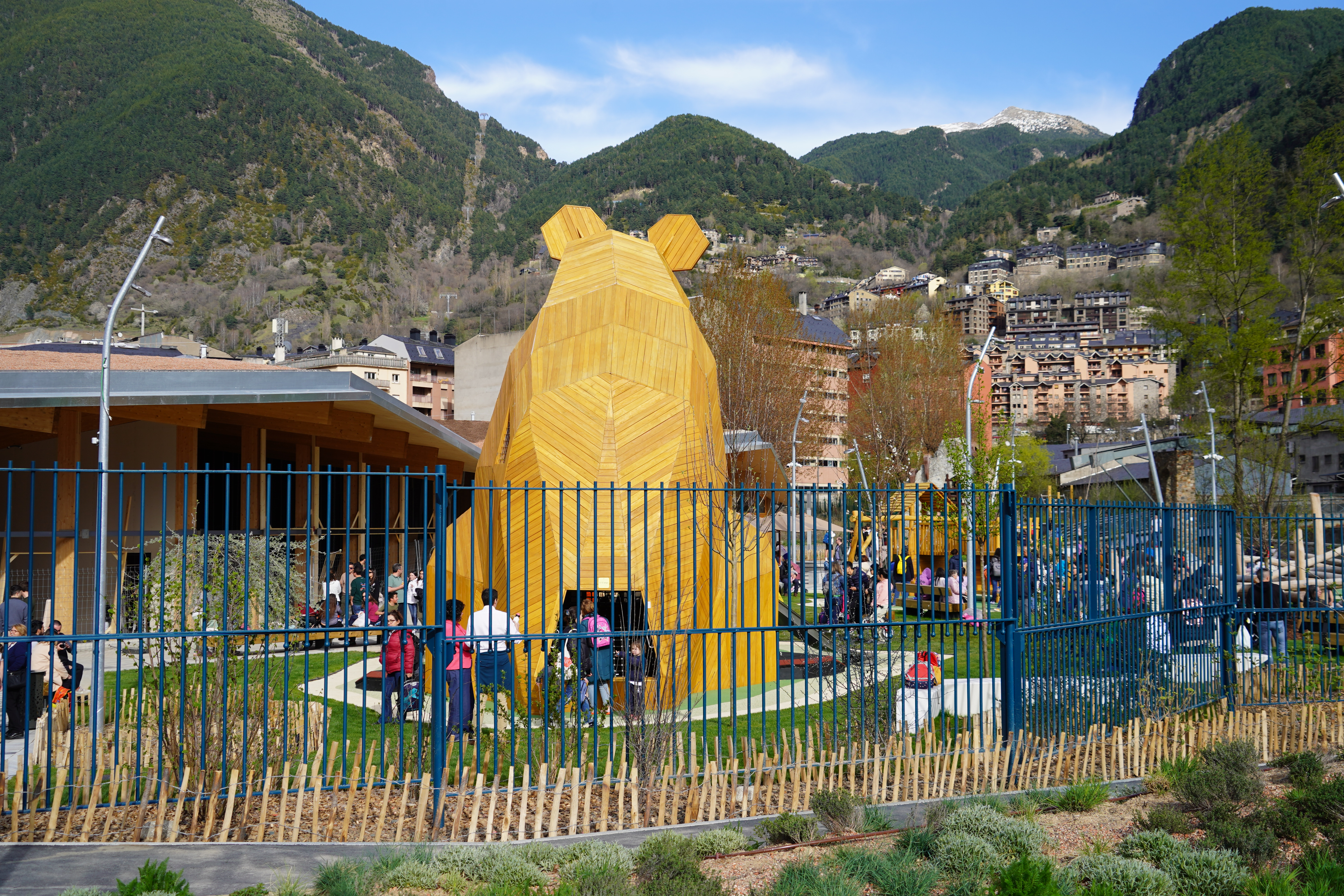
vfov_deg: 35.1
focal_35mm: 38
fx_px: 1419
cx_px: 672
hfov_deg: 50.7
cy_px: 448
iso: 100
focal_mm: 38
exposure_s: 1/320
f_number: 5
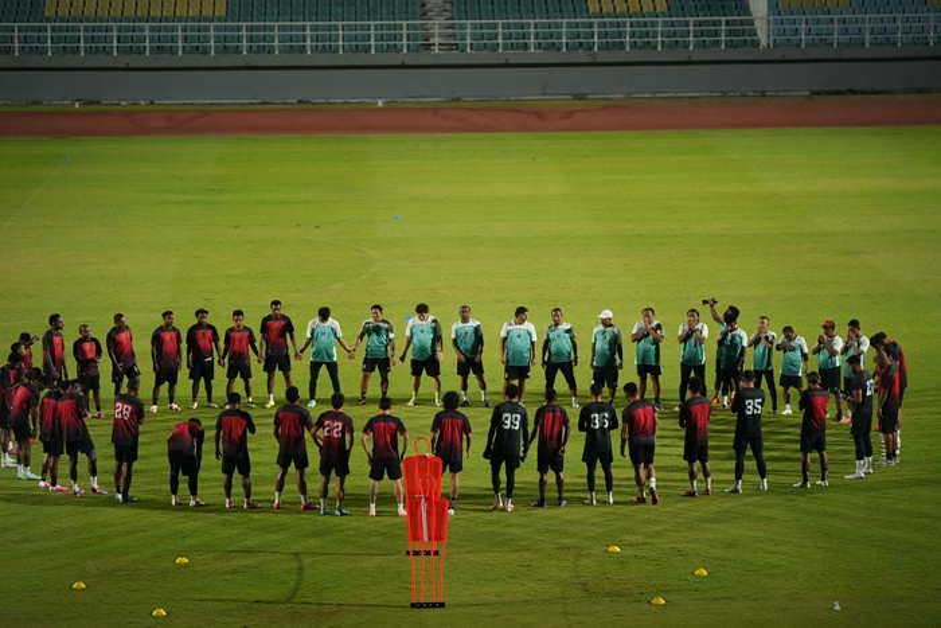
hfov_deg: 16.0
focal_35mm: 128
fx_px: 3346
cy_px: 314
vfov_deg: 10.7
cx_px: 470
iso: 8000
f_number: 2.8
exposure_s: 1/1250
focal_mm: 128
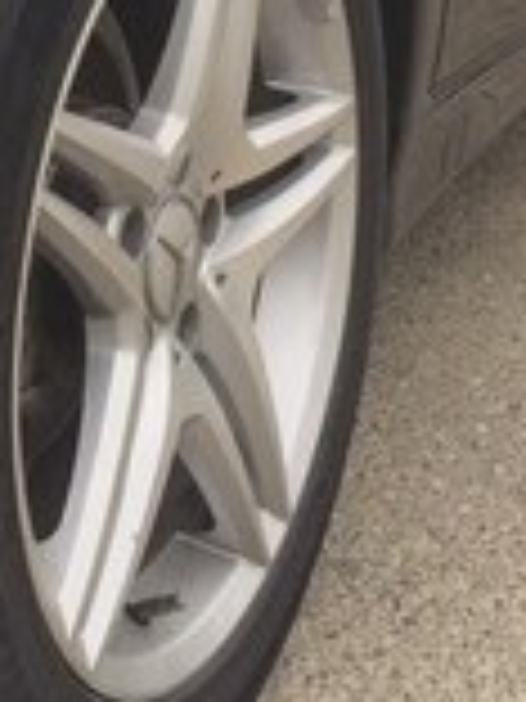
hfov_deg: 16.0
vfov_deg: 19.7
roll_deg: -1.2
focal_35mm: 92
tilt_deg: -6.1
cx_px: 148
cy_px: -189
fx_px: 1864
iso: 32
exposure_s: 1/100
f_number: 2.2
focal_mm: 4.15
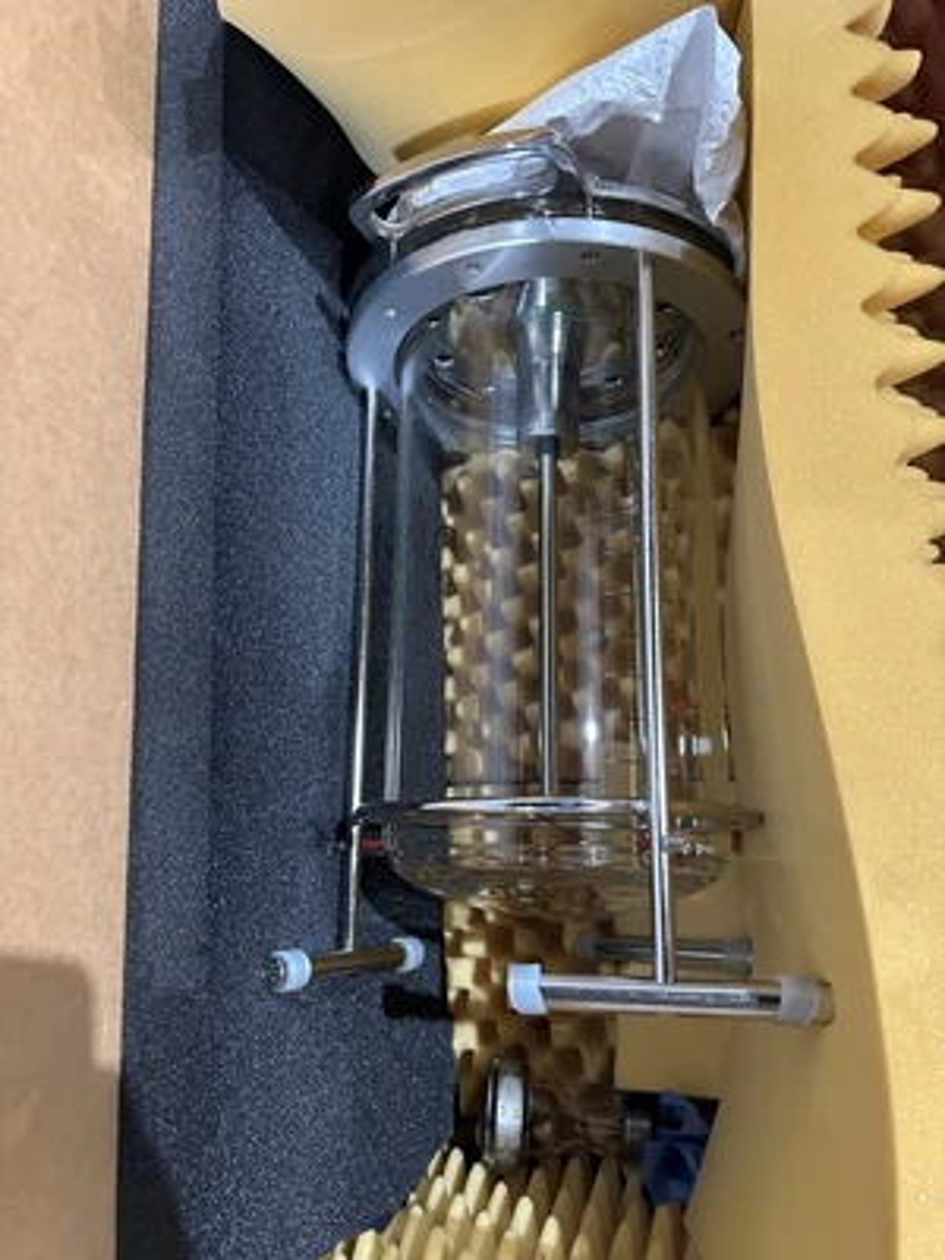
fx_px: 874
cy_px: 630
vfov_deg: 71.6
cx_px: 472
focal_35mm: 24
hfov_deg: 56.8
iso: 800
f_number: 1.78
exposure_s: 1/60
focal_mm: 6.86
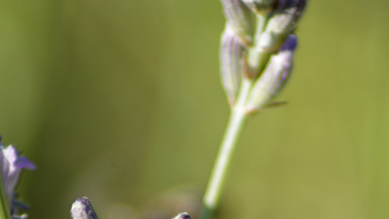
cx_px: 218
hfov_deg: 2.3
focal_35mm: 933
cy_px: 308
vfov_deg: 1.3
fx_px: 9619
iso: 100
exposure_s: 1/500
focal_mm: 195
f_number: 4.8
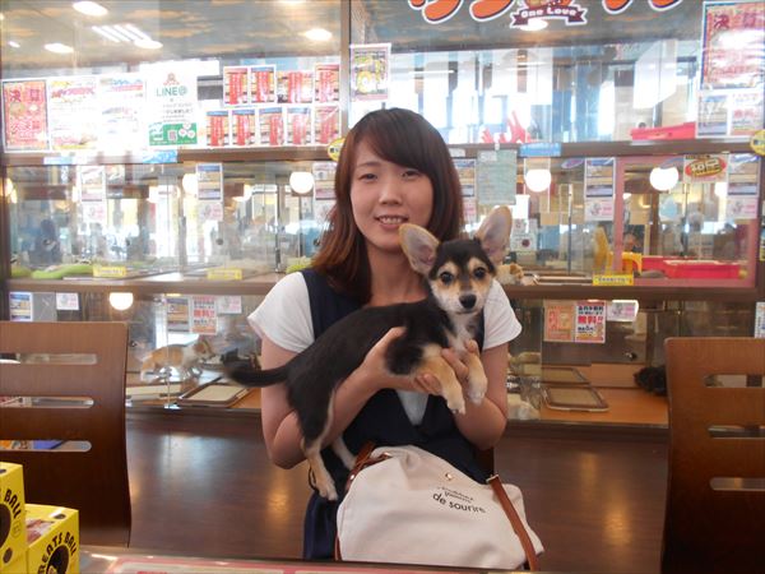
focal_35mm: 26
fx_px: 575
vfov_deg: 53.1
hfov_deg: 67.3
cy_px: 287
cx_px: 382
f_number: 3.2
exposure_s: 1/30
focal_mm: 4.6
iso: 160
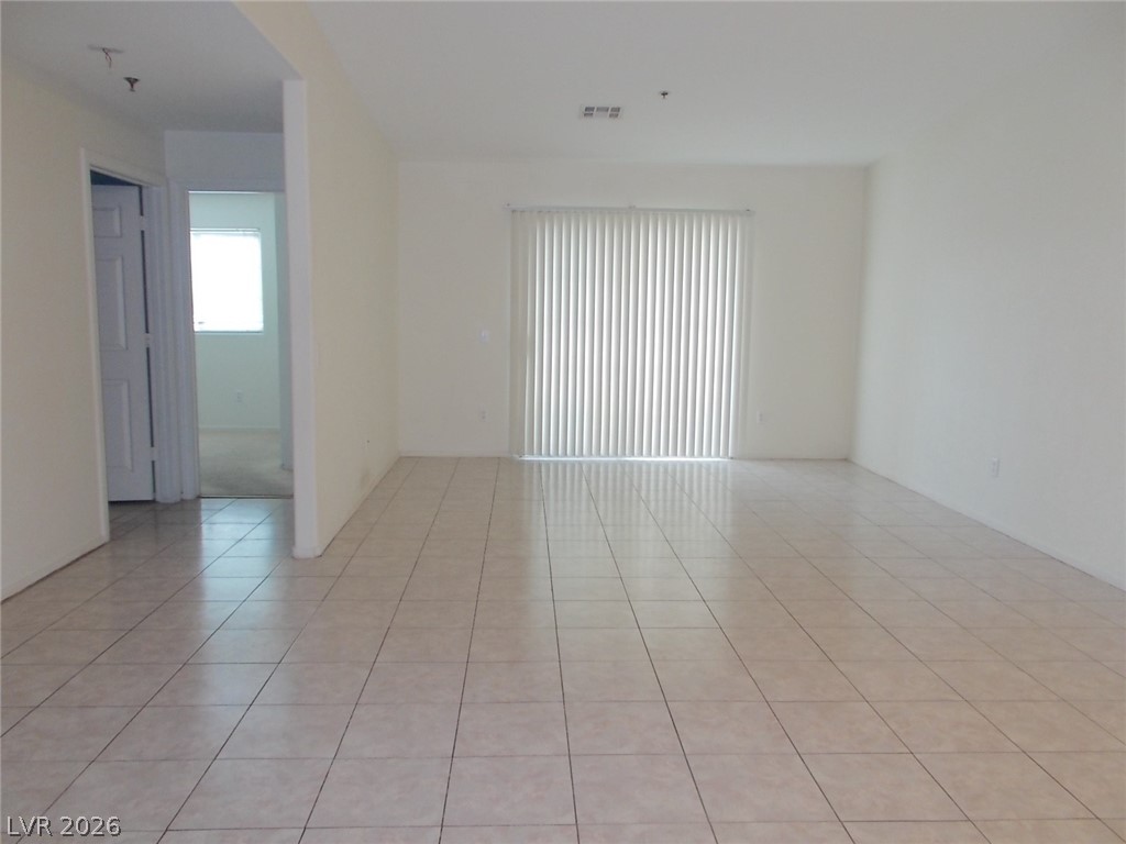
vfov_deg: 53.1
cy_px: 422
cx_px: 563
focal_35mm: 26
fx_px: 846
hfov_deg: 67.3
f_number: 3.2
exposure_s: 1/25
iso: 125
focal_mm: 4.6
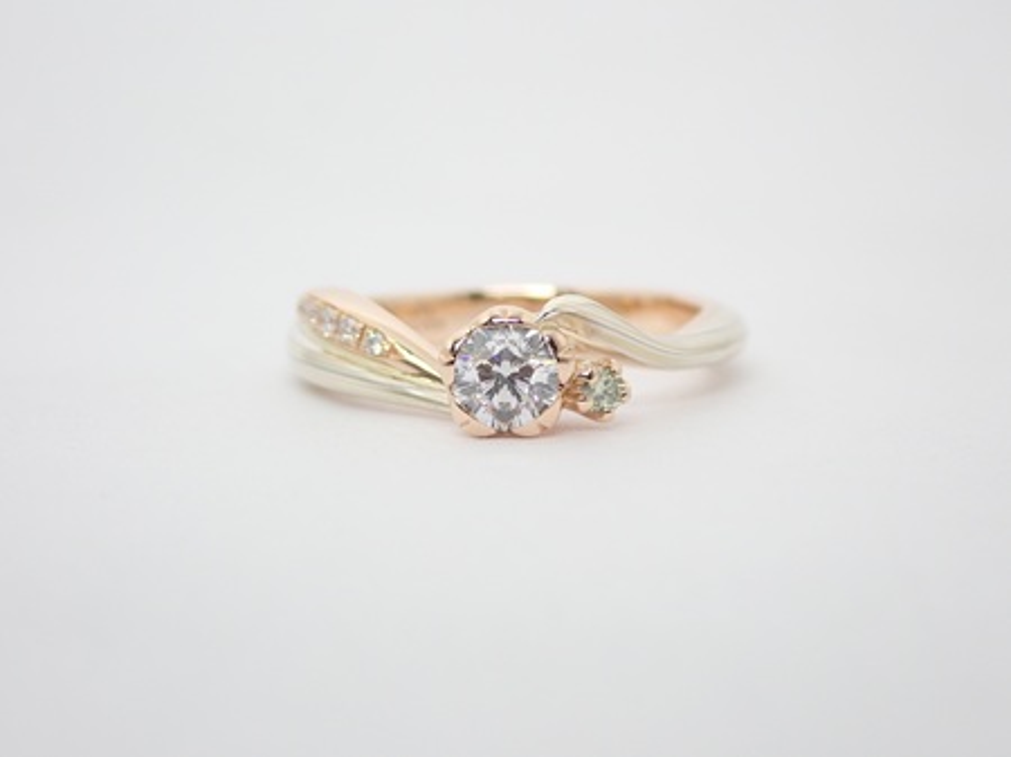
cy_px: 378
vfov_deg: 18.0
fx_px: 2394
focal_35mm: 82
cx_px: 506
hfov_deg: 23.8
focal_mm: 14.62
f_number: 4.3
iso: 200
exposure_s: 1/100
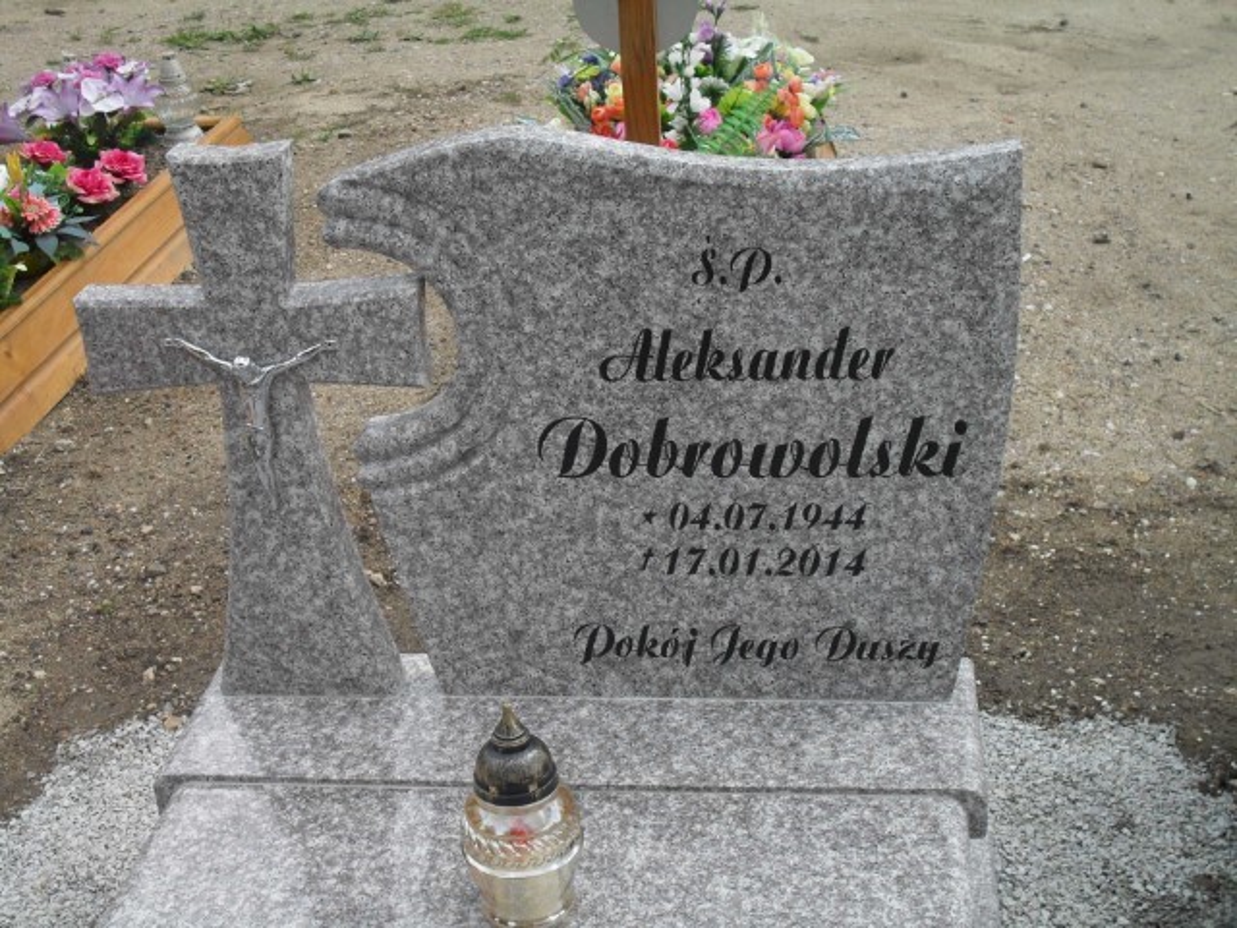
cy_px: 464
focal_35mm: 49
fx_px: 1751
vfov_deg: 29.7
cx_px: 618
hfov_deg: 38.9
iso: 100
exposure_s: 1/500
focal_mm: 8.7
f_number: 3.9
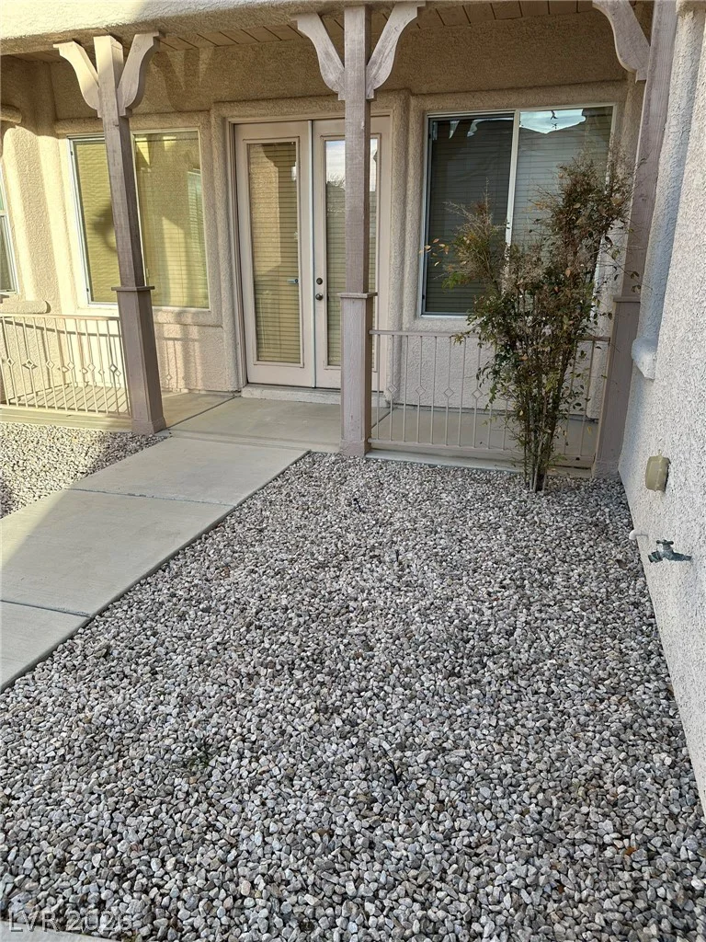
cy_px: 471
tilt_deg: -18.0
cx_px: 353
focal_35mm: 24
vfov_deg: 71.6
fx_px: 653
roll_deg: -0.8
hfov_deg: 56.8
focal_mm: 6.86
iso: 80
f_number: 1.78
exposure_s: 1/785
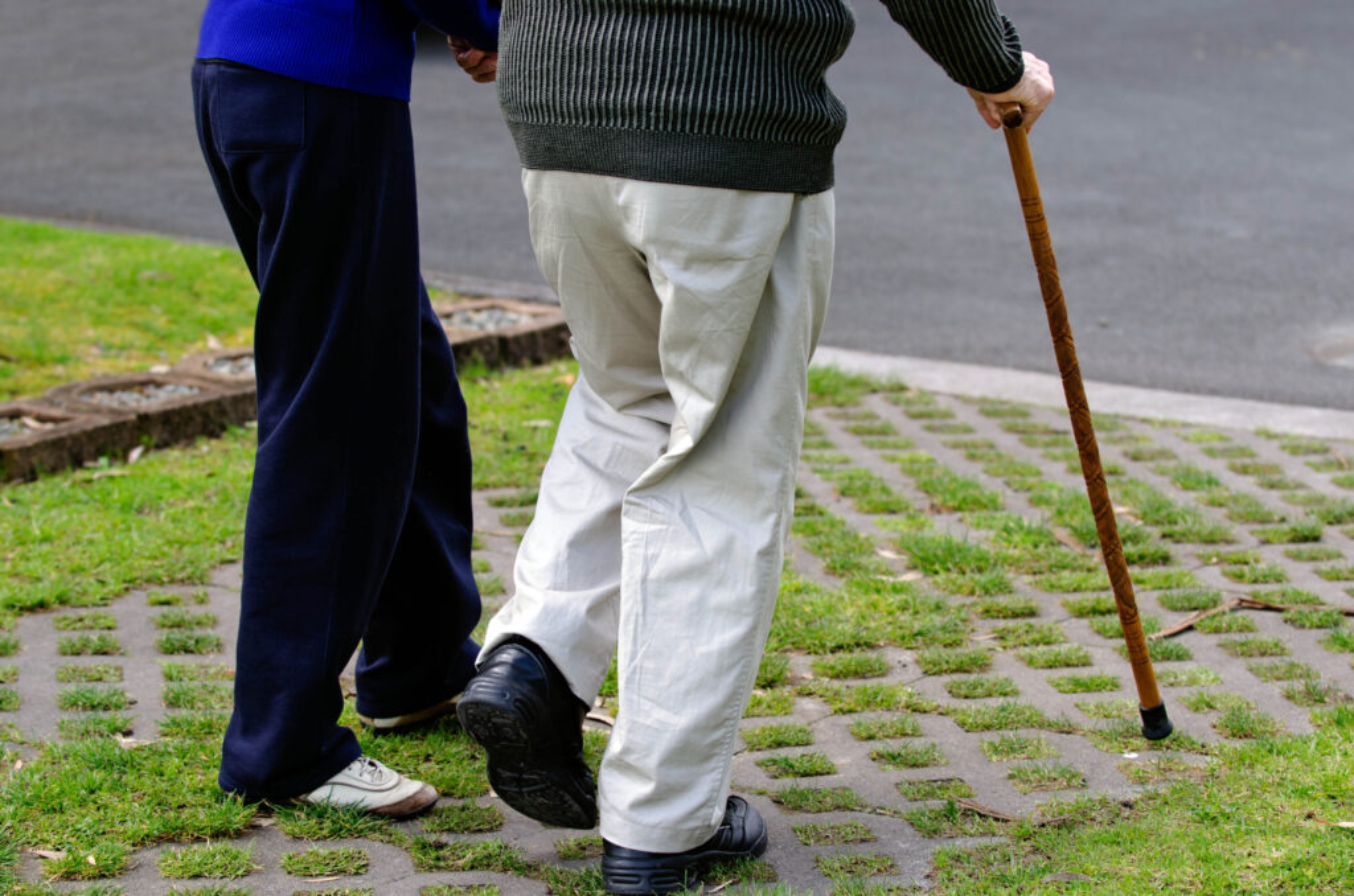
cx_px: 677
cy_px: 448
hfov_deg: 19.5
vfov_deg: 13.0
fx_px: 3941
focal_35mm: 105
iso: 160
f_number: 3.5
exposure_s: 1/500
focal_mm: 70
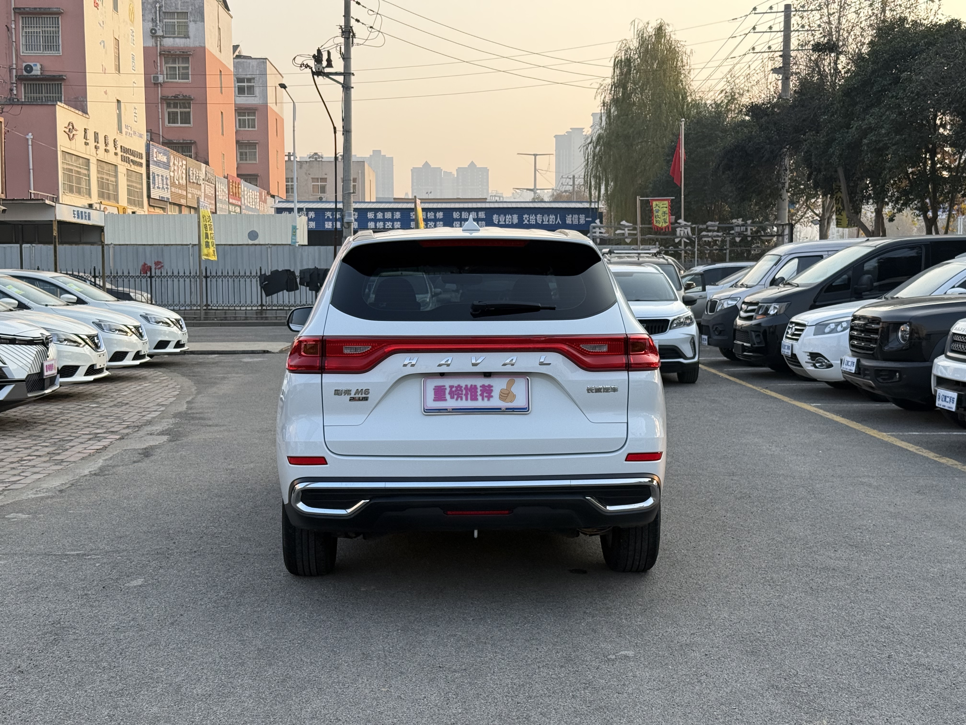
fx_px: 1339
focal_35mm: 48
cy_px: 362
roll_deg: +0.3
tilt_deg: -4.9
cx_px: 483
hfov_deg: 39.7
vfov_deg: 30.3
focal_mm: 6.76
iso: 80
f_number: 1.78
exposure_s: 1/1242
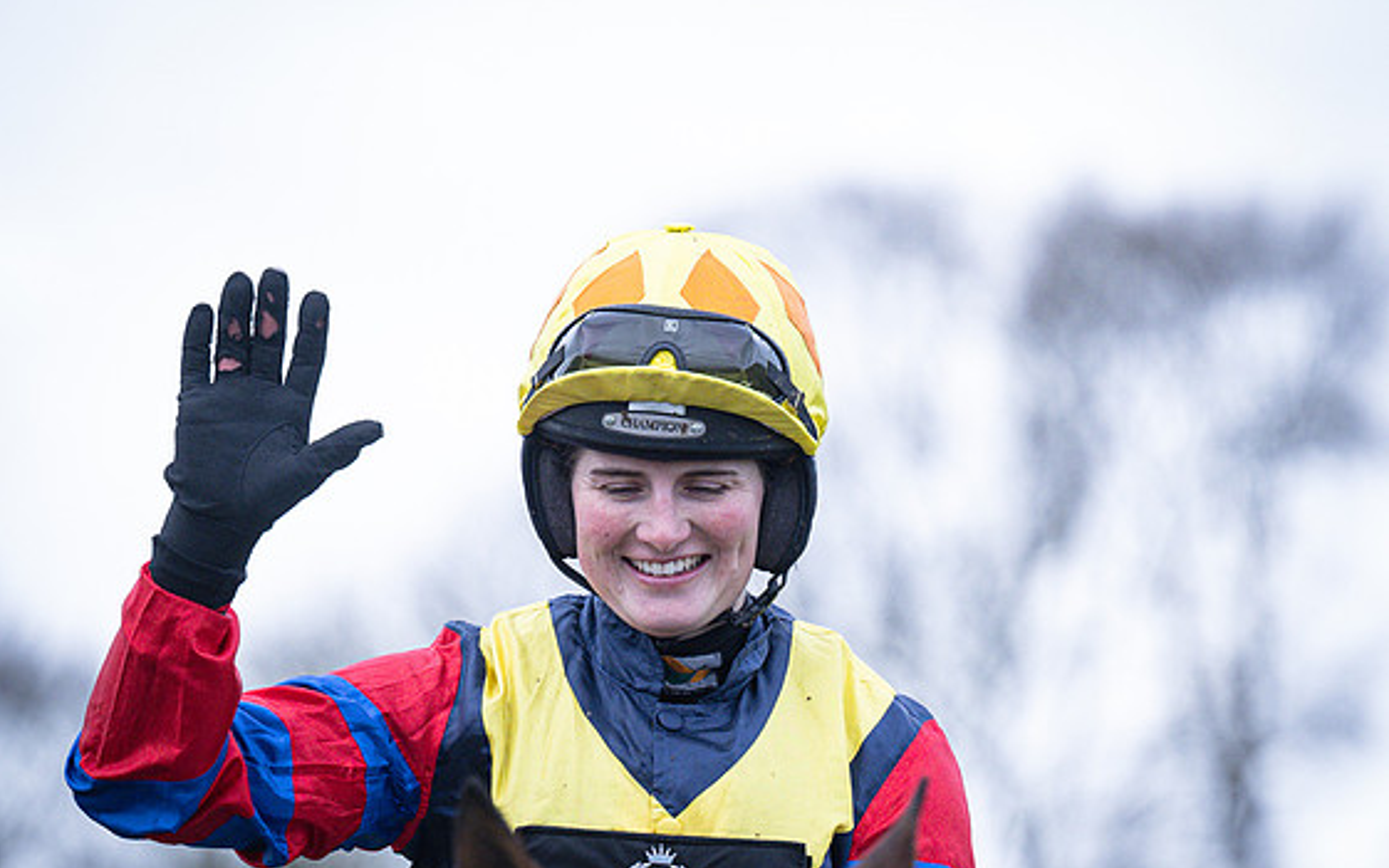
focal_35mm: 288
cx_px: 857
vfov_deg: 4.6
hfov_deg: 7.3
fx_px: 10905
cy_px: 434
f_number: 2.8
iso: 800
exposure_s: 1/2000
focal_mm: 135
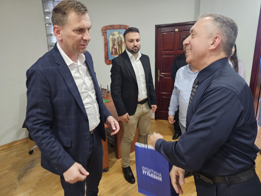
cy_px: 98
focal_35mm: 23
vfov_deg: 58.9
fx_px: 173
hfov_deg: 73.9
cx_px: 130
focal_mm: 6.3
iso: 500
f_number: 1.7
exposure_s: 1/60
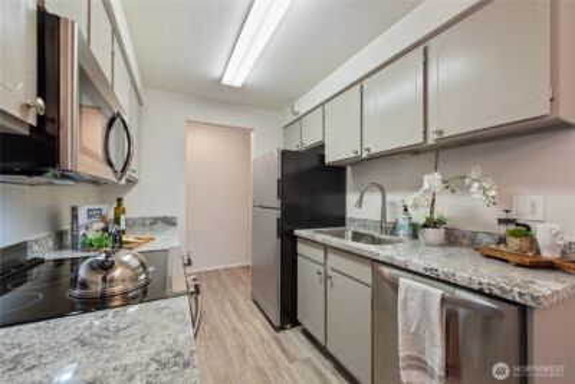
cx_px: 288
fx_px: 224
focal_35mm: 14
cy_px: 192
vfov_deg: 81.3
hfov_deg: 104.2
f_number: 8
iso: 200
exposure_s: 1/6
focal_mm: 14
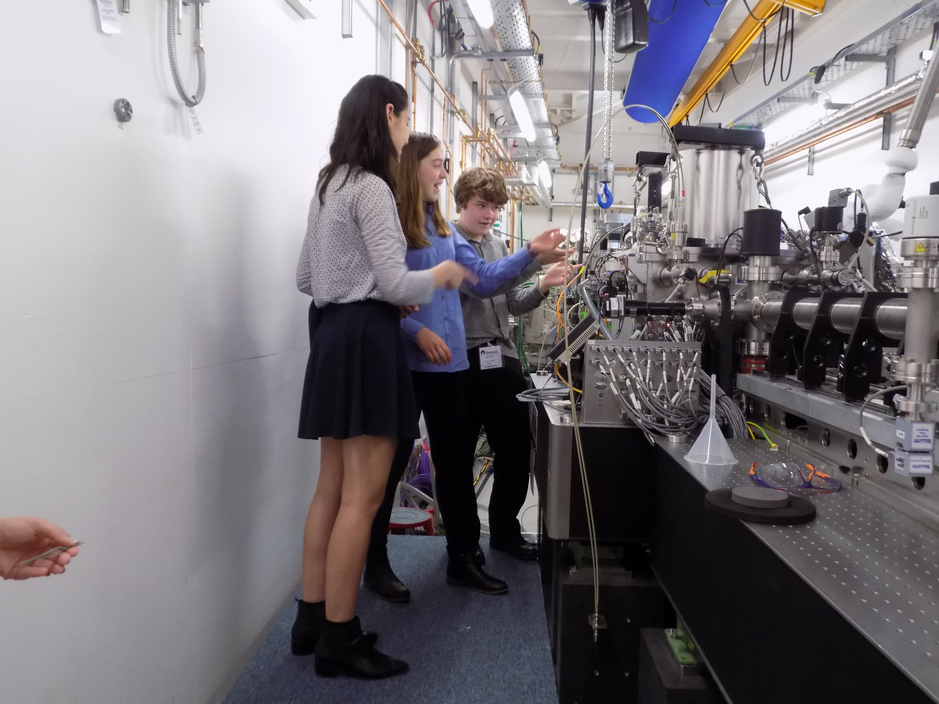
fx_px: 732
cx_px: 470
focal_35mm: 27
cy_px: 352
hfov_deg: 65.3
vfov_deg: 51.4
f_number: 3.2
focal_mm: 4.8
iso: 360
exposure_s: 1/30
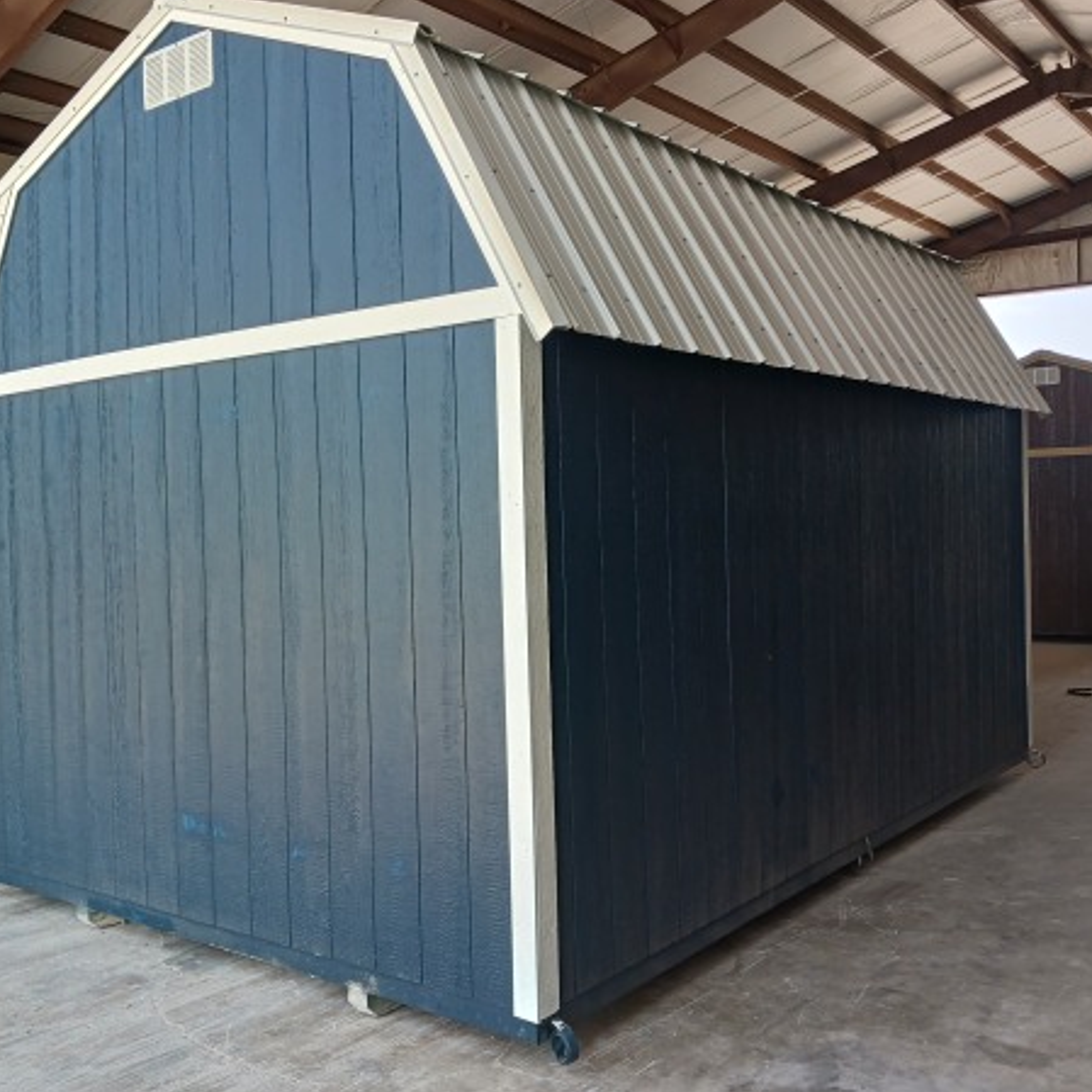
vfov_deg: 48.4
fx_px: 1213
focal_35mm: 34
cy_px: 511
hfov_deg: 48.4
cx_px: 496
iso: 20
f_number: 1.8
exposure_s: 1/60
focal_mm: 4
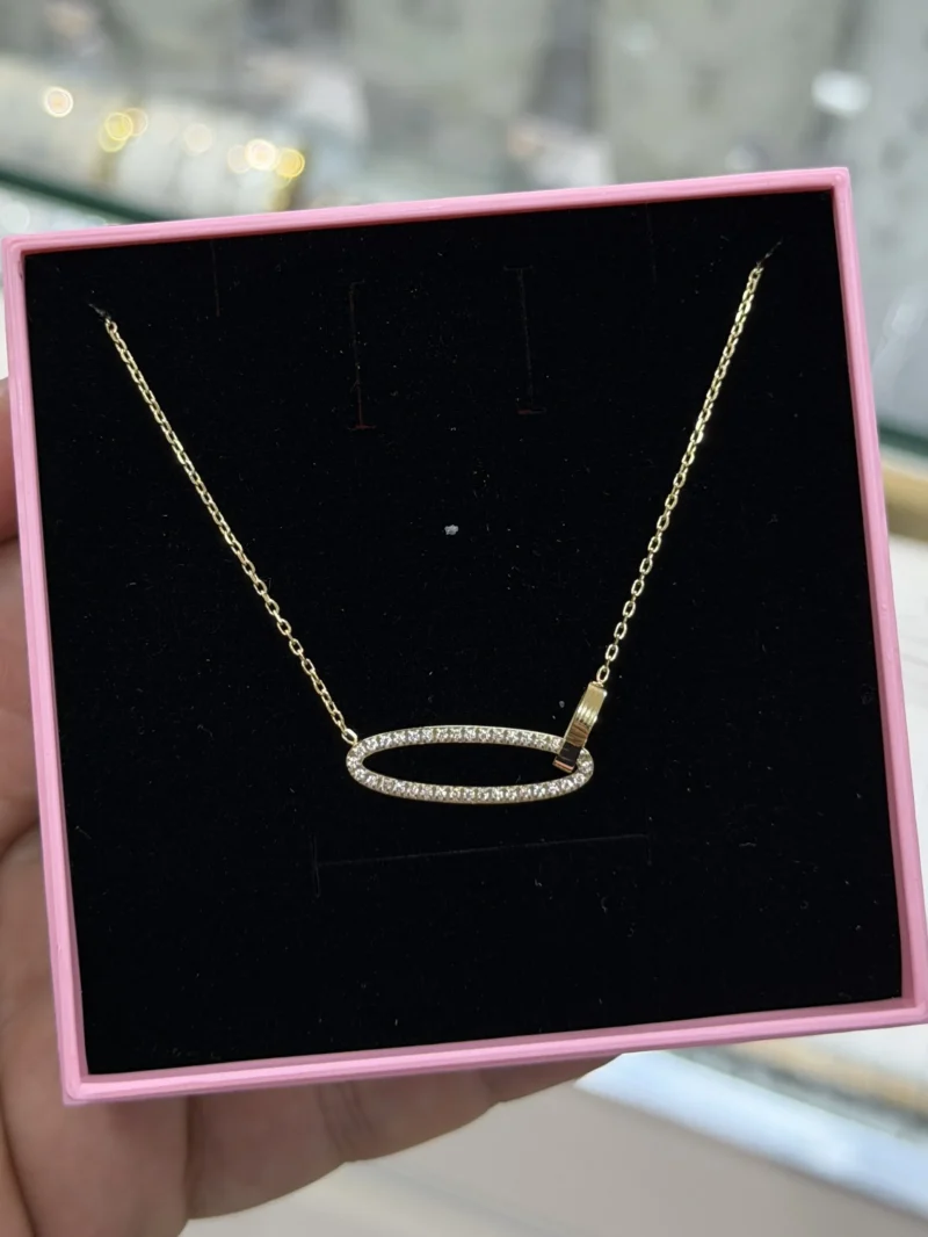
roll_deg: -6.2
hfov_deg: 30.3
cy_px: 618
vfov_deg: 39.6
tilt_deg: -38.0
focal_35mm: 48
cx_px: 464
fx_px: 1715
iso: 64
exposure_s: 1/247
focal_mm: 6.76
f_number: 1.78
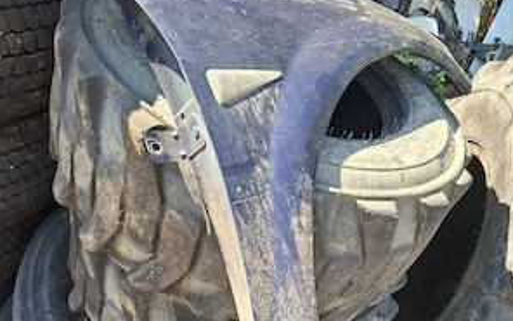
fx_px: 461
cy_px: 279
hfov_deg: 58.1
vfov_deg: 36.3
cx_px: 256
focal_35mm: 33
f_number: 1.8
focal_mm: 5.54
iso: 50
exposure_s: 1/357
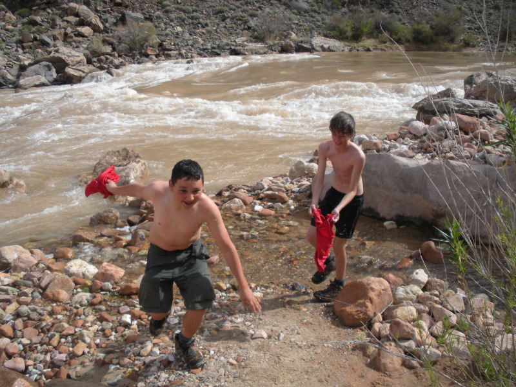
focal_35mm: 36
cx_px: 258
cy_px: 194
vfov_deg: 39.7
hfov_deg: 51.4
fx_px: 537
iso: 64
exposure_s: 1/636
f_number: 3.5
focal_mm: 6.3
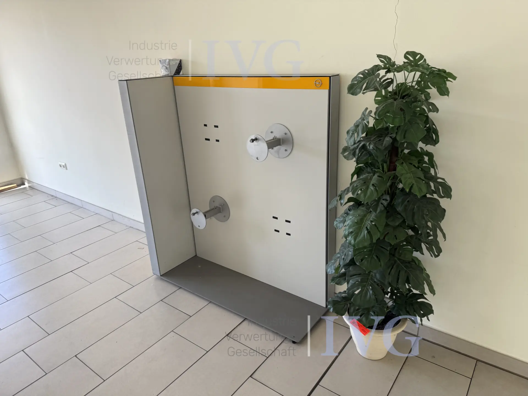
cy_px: 198
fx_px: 366
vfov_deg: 56.8
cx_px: 264
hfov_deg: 71.6
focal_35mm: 24
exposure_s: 1/131
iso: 50
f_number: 1.78
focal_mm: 6.76
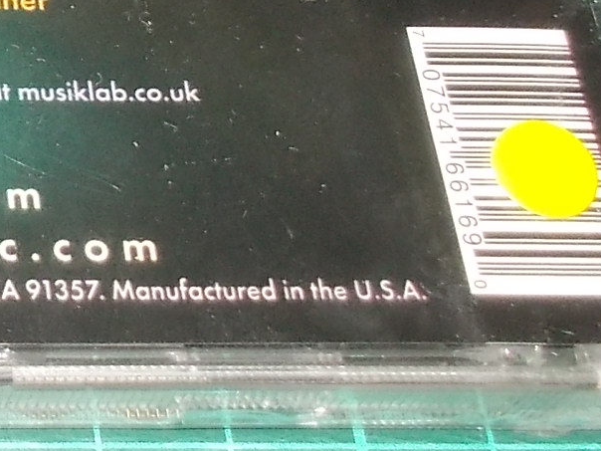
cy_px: -124
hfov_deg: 16.6
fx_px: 1892
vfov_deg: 13.1
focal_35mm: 109
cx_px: -277
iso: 200
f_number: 3.3
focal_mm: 4.1
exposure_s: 1/30
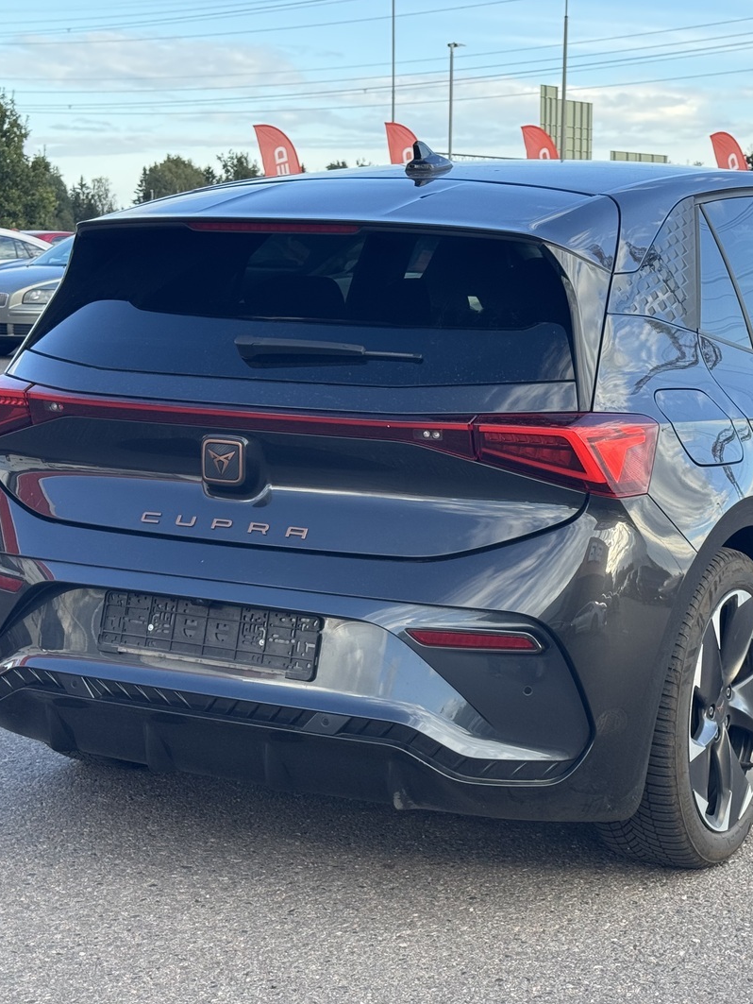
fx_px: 1884
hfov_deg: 22.5
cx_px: 490
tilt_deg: -7.4
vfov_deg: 29.8
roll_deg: -0.1
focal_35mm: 65
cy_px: 502
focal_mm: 6.76
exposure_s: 1/672
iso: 64
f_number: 1.78
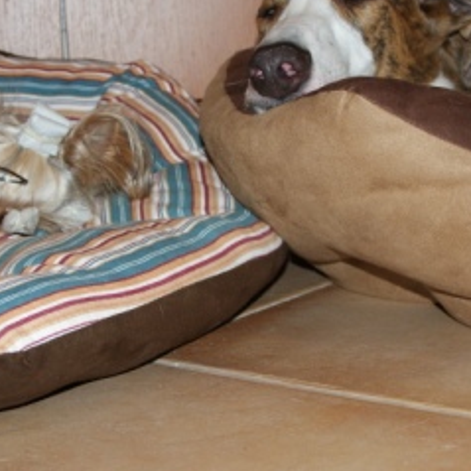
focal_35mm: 74
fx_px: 1139
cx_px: 241
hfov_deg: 23.4
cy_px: 189
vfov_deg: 23.3
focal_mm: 24
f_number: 5.6
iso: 400
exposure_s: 1/60
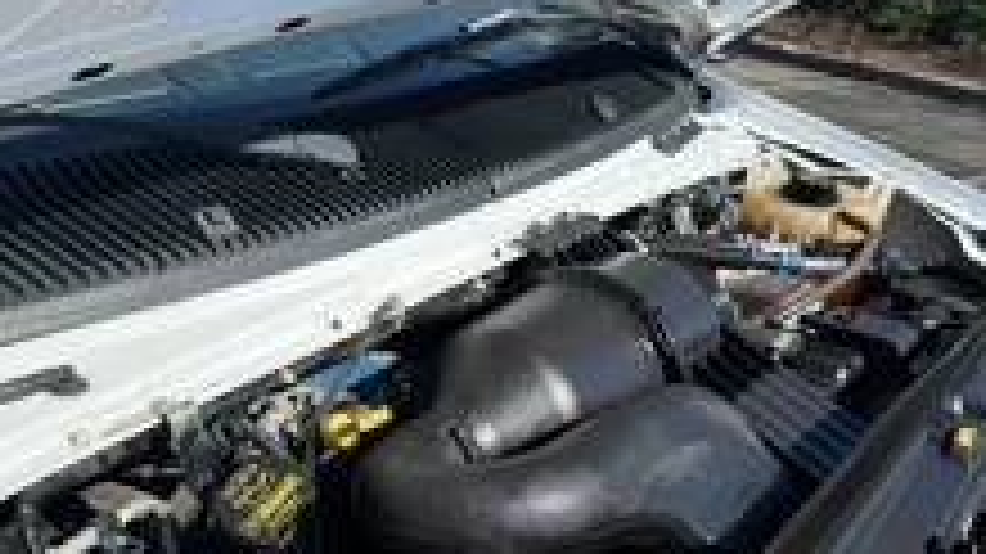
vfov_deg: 27.5
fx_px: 1124
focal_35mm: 43
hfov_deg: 47.3
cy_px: 369
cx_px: 437
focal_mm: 6.76
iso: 80
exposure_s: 1/2710
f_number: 1.78
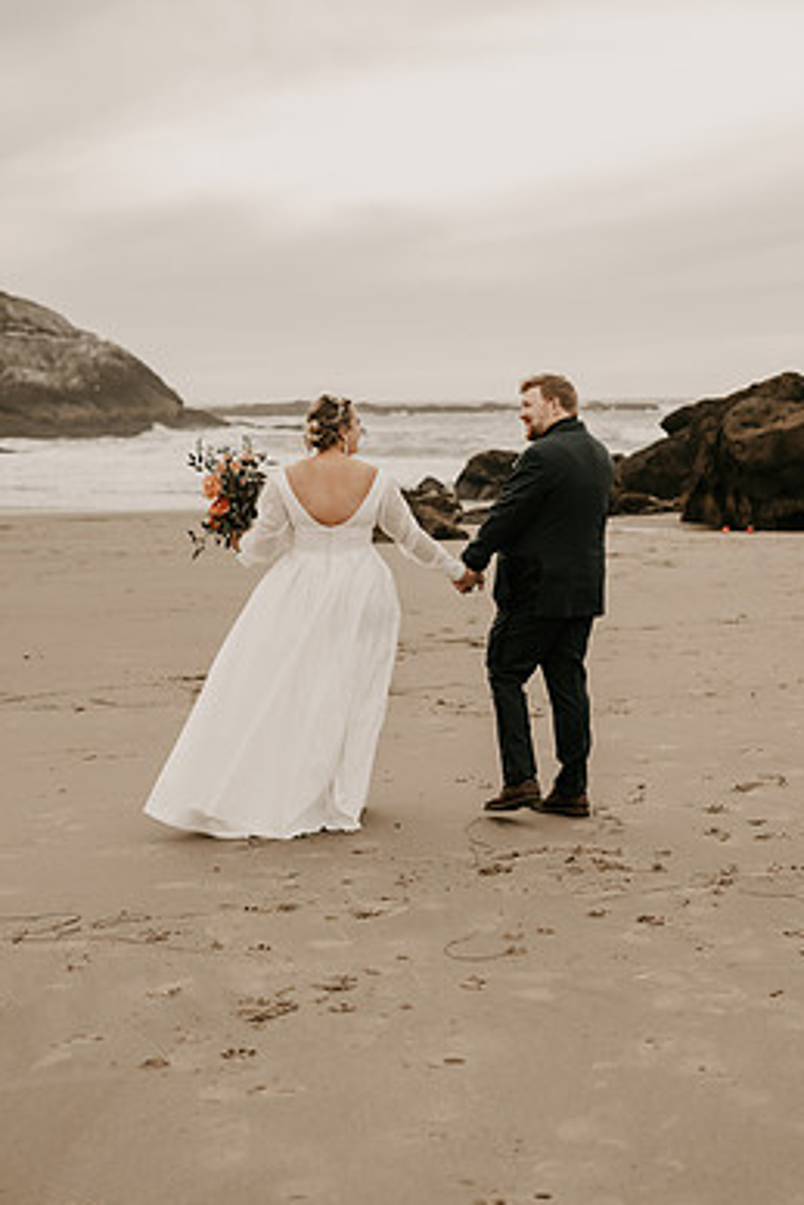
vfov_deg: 34.5
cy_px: 596
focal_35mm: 58
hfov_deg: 23.4
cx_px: 438
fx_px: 1941
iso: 640
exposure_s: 1/5000
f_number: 2.8
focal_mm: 50
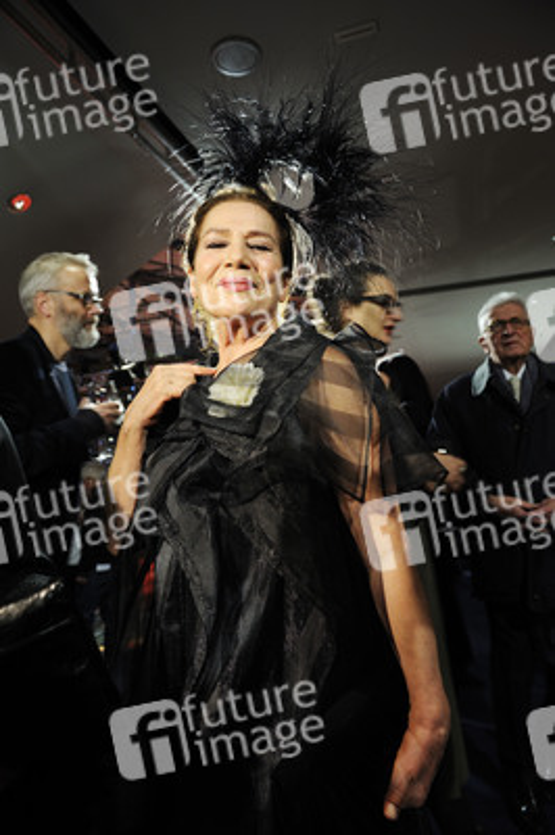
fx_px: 556
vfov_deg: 73.8
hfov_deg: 53.1
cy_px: 418
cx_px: 278
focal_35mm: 24
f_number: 4.5
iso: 1000
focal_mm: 24
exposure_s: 1/40
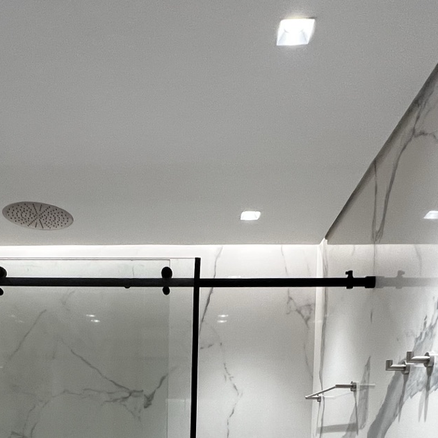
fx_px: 501
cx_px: 169
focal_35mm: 35
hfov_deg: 46.9
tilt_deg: -3.5
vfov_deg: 38.7
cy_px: 485
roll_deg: -0.2
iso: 160
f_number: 1.8
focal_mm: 1.57
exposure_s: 1/120
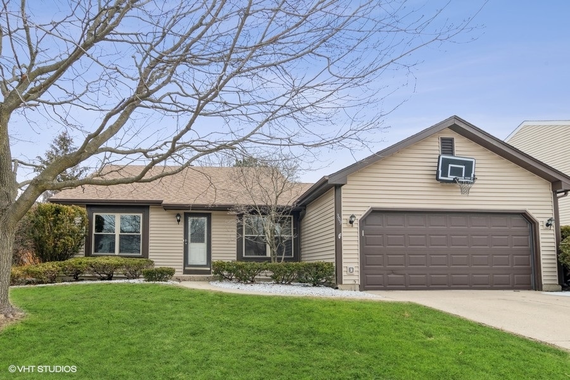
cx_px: 285
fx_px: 332
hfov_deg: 81.2
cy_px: 190
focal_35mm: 21
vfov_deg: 59.5
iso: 200
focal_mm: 14
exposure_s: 1/250
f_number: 9
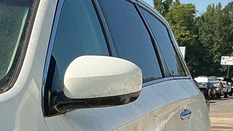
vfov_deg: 7.6
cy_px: 212
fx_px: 957
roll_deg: -2.2
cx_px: -105
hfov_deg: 13.2
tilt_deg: -7.1
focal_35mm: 155
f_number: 1.8
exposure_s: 1/1377
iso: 25
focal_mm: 3
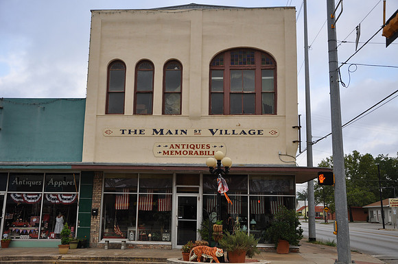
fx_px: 431
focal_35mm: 39
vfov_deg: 34.1
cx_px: 199
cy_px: 132
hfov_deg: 49.6
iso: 320
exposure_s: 1/125
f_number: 5.6
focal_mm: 26
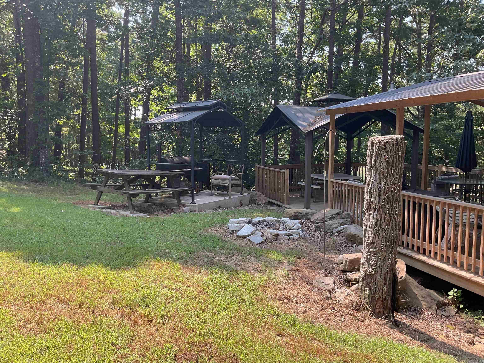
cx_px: 242
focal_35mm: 29
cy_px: 182
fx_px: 405
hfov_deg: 61.7
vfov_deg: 48.2
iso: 16
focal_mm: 3
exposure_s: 1/279
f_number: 1.8
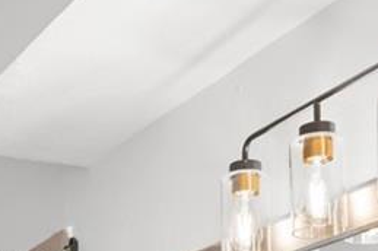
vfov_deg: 11.6
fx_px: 1071
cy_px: 549
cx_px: 51
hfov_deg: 19.7
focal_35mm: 102
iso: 320
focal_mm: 16.5
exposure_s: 2
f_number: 7.1
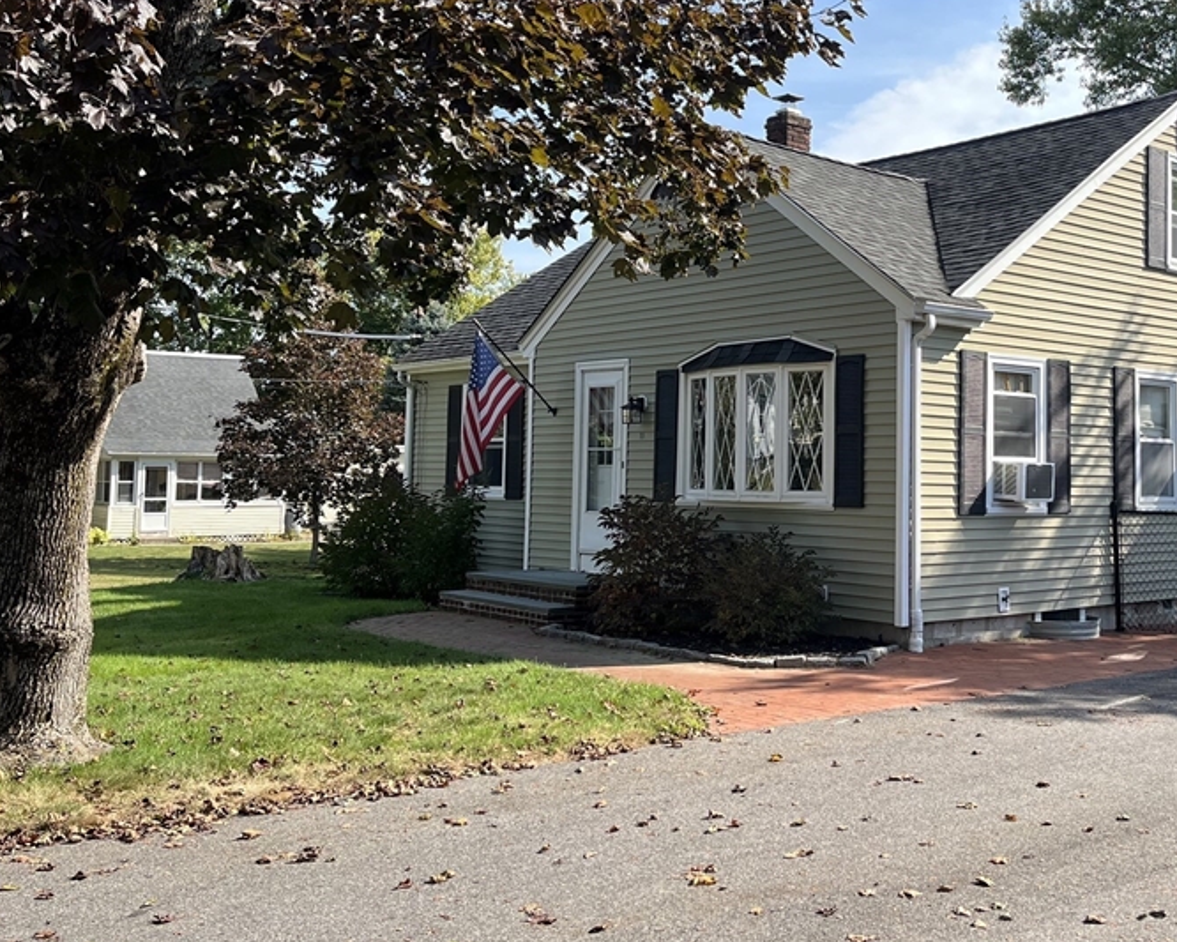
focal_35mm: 39
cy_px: 369
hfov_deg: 45.5
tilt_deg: +4.3
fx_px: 1359
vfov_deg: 38.1
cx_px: 854
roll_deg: -0.4
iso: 50
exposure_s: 1/1404
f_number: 1.6
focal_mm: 5.1
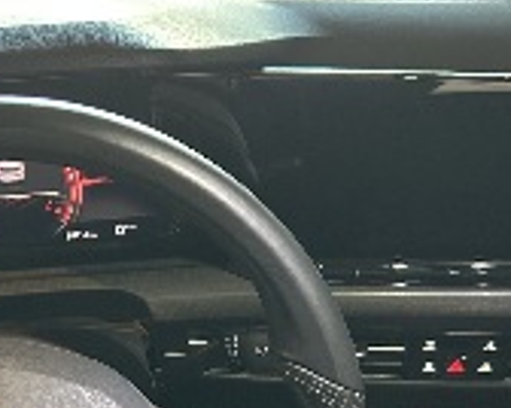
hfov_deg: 30.0
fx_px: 952
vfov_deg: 23.3
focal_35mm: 63
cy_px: 393
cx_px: 198
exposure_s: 1/39
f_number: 1.5
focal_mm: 5.7
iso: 500
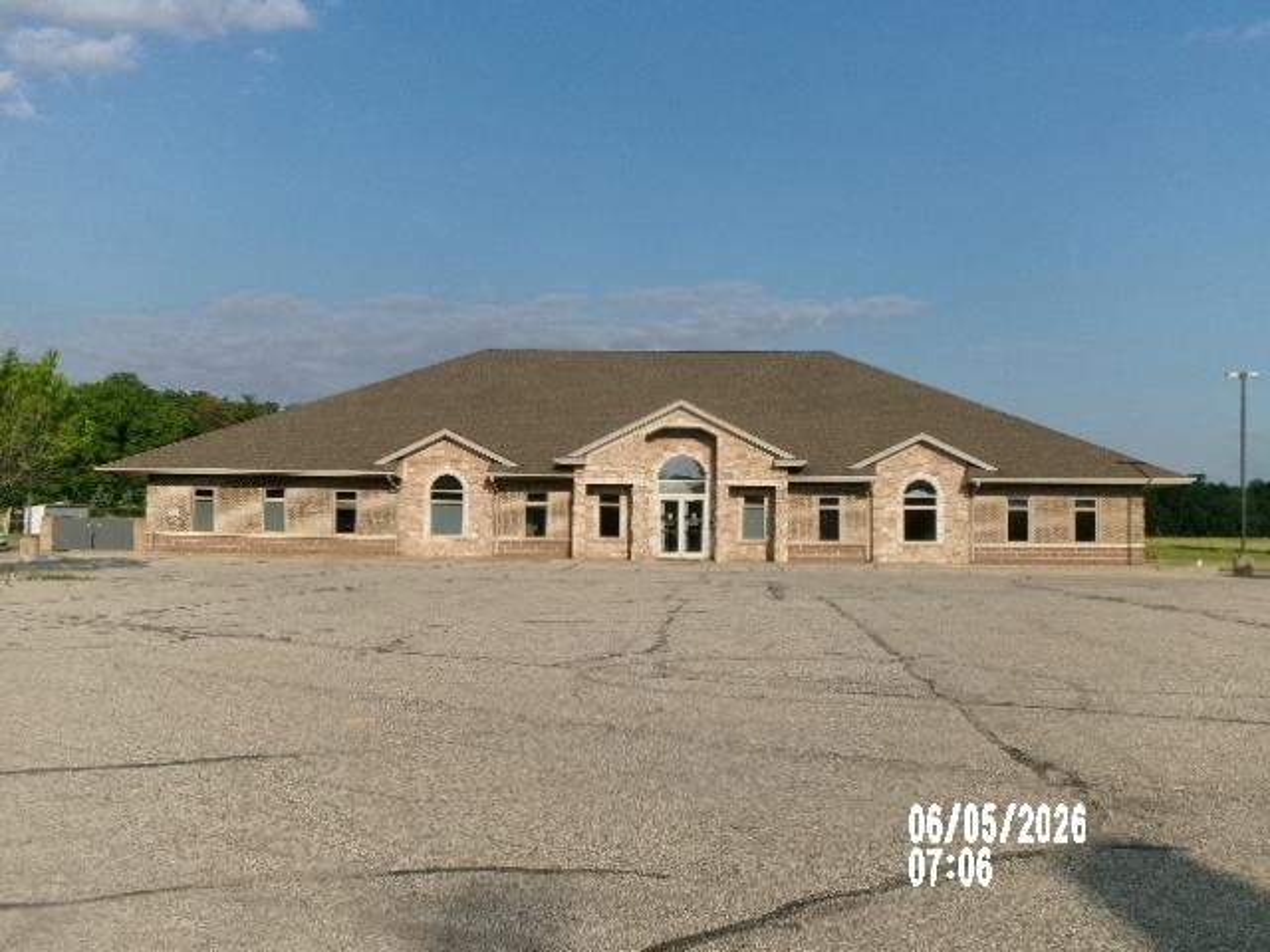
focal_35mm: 43
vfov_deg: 33.6
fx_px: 1578
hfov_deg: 43.9
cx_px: 635
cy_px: 476
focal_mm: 7.8
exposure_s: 1/150
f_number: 12.5
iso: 100
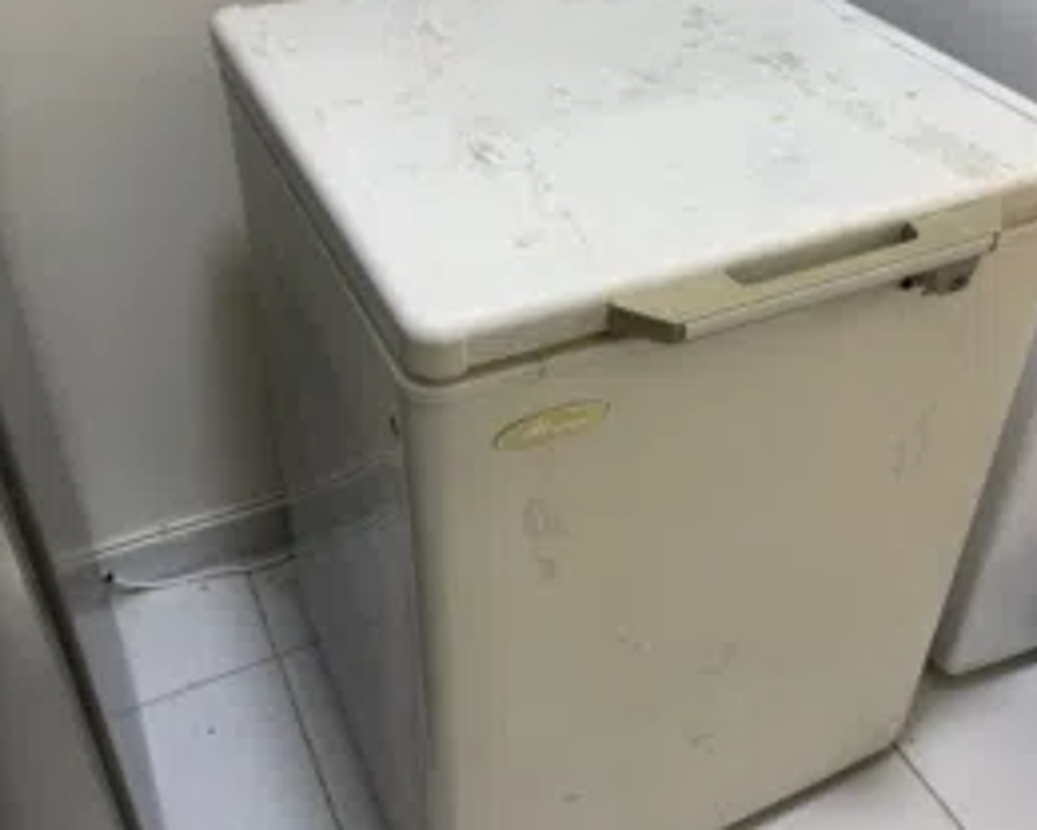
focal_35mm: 36
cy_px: 291
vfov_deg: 40.7
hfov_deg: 50.1
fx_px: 1105
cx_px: 594
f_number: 1.78
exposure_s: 1/121
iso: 125
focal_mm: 6.76
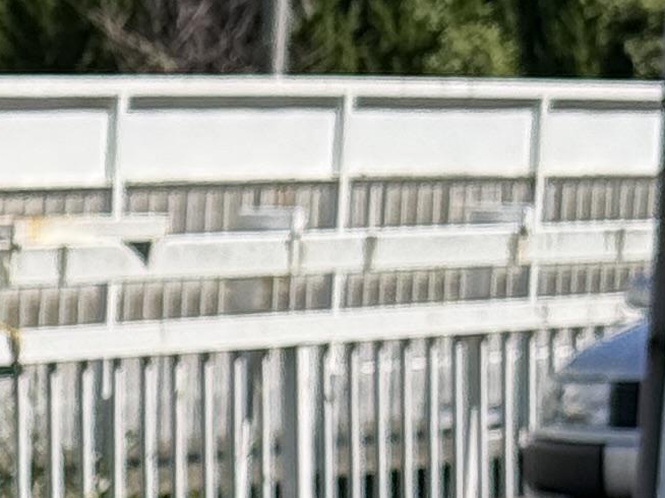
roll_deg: -0.7
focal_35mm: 296
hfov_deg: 6.2
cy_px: 1080
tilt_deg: -9.4
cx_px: -1341
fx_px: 5684
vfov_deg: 4.9
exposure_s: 1/3226
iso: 80
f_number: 1.78
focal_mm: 6.76
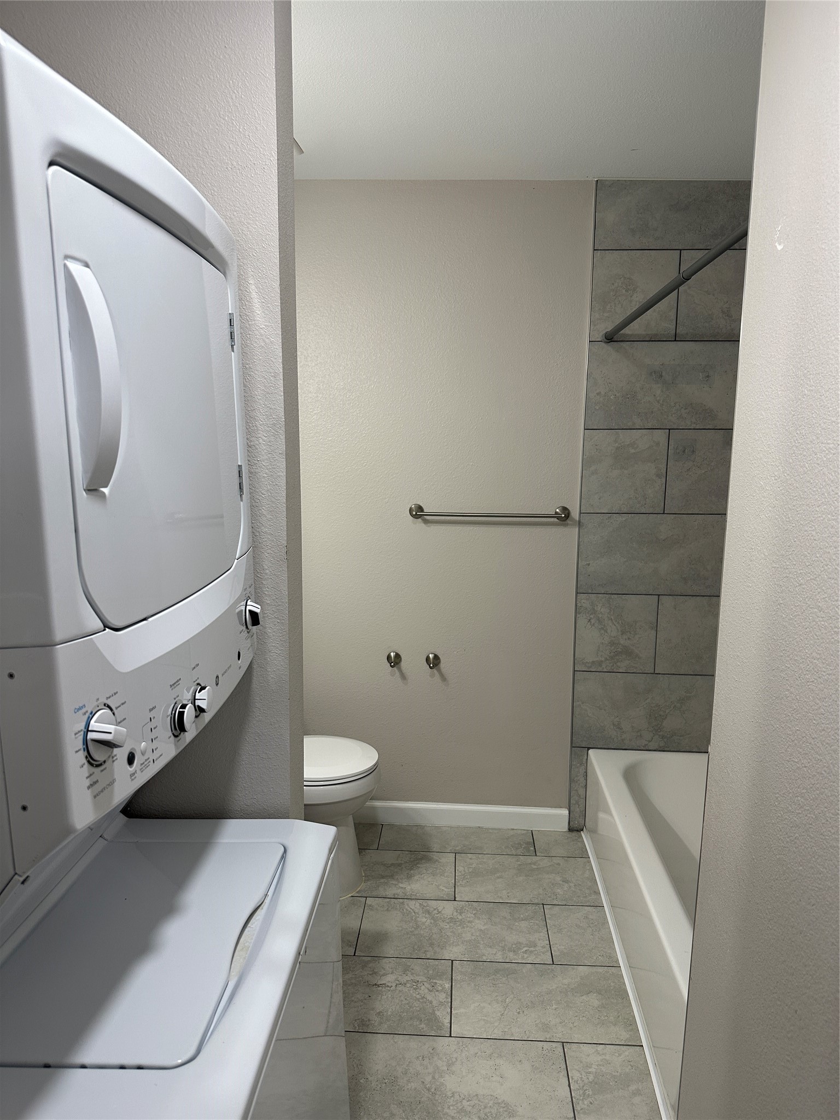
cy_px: 560
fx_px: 777
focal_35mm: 24
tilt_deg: -10.0
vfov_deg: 71.6
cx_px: 420
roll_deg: -0.9
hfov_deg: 56.8
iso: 125
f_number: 1.78
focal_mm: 6.86
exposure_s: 1/120
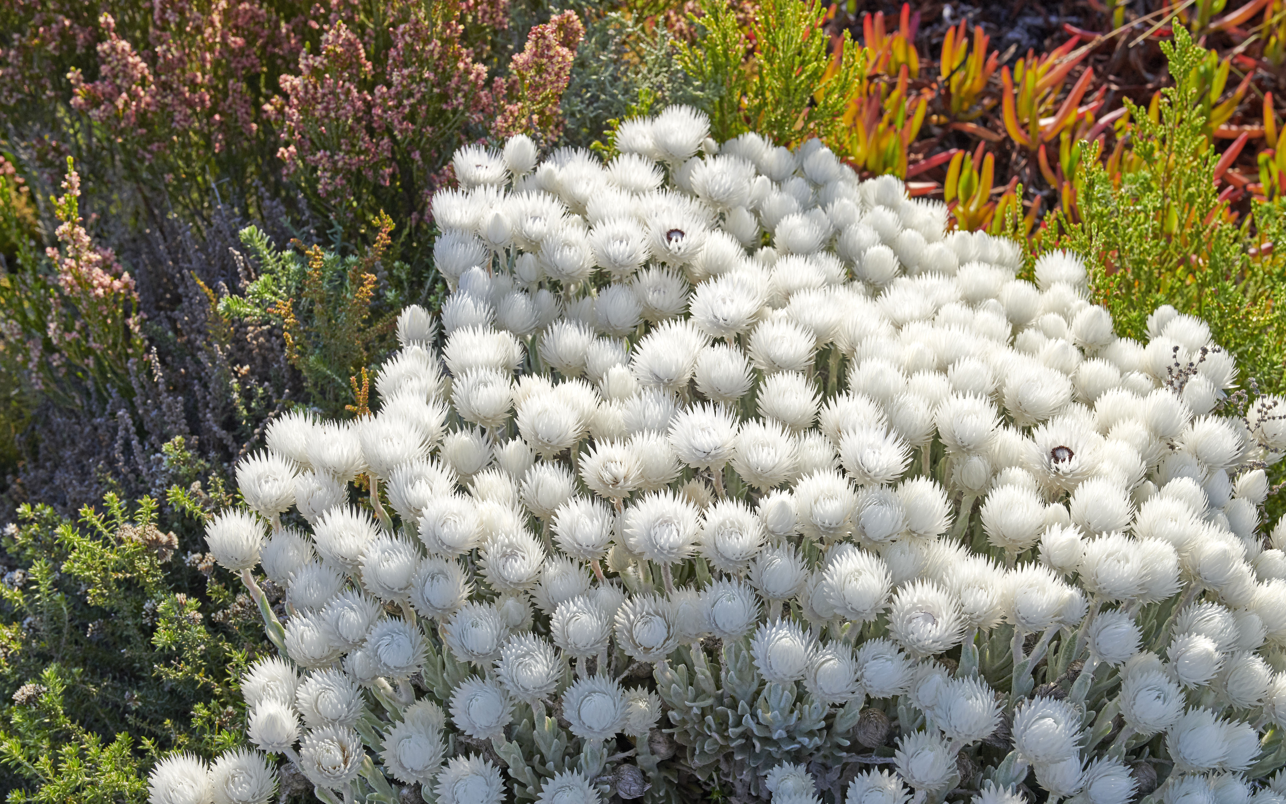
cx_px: 732
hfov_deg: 42.5
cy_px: 459
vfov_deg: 27.4
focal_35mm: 47
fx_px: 1647
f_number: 8
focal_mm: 40
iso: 250
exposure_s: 1/640
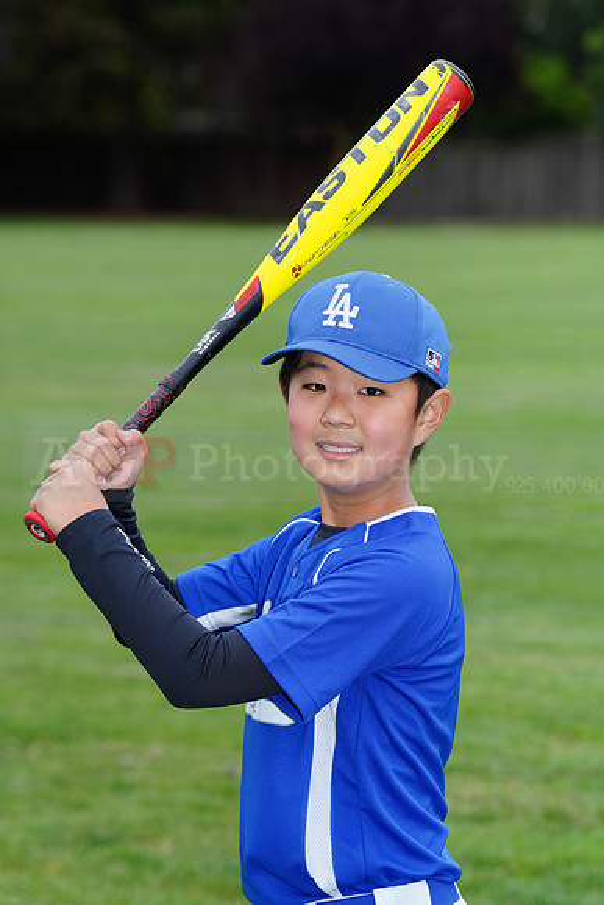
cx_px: 302
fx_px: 4804
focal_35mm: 191
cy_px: 452
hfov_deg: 7.2
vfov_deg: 10.8
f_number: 8
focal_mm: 191
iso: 200
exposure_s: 1/200
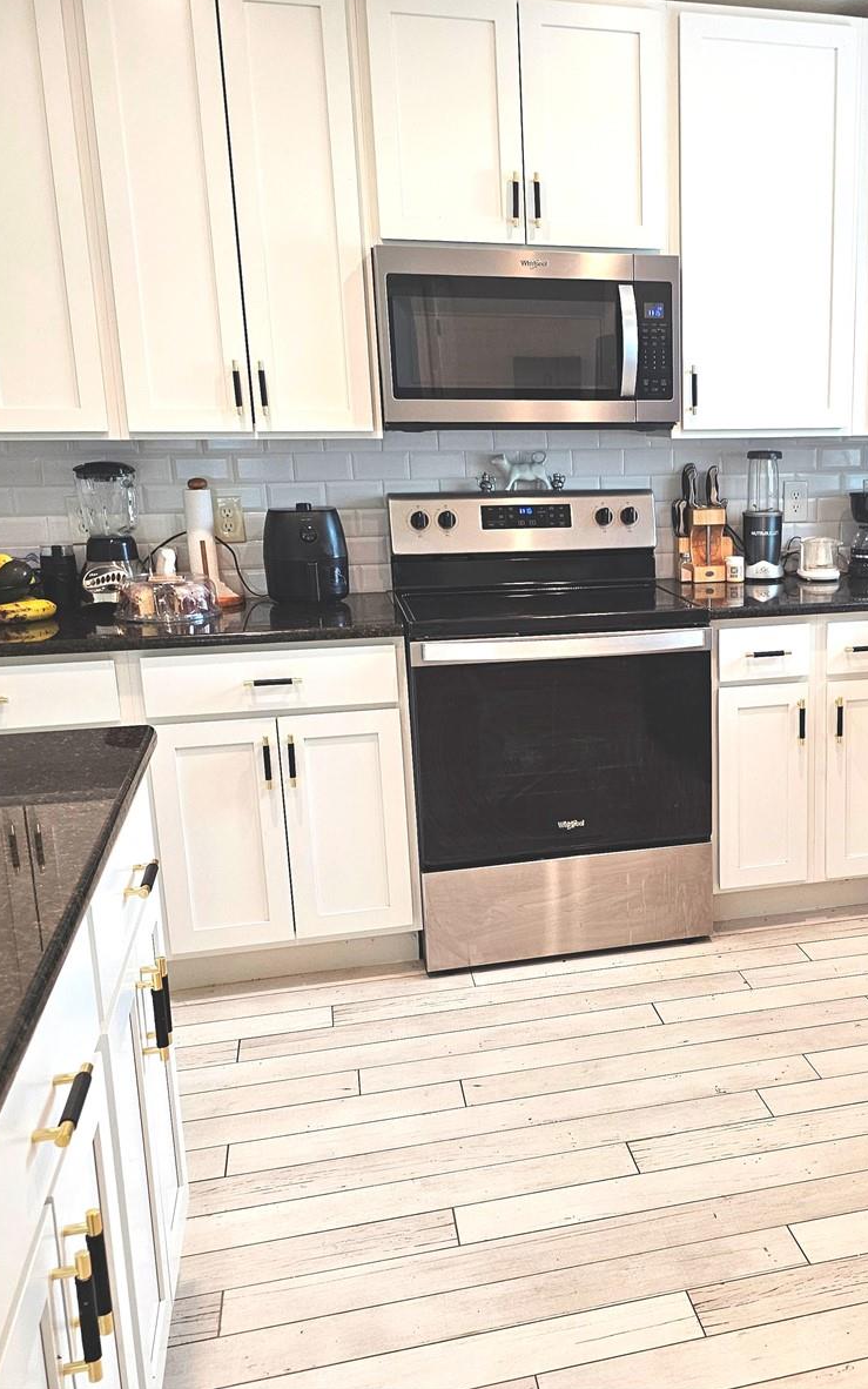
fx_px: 1249
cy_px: 686
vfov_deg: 58.1
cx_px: 702
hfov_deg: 36.9
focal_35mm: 33
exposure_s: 1/120
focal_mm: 6.3
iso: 250
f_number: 1.7
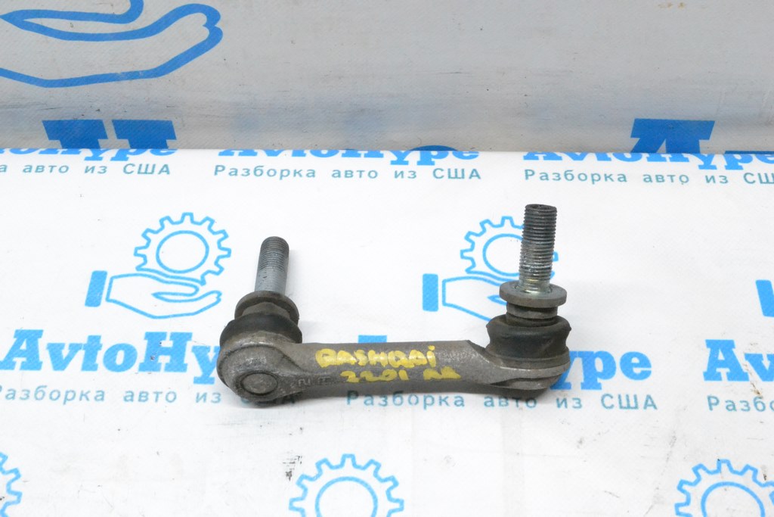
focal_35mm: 51
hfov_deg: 38.9
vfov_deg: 26.5
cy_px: 258
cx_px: 387
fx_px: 1097
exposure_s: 1/50
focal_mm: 34
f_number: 18
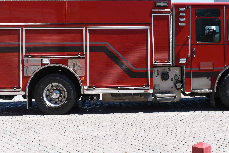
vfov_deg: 23.7
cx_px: 132
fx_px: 363
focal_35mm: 57
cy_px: 54
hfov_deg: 35.0
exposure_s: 1/200
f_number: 7.1
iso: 100
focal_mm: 22
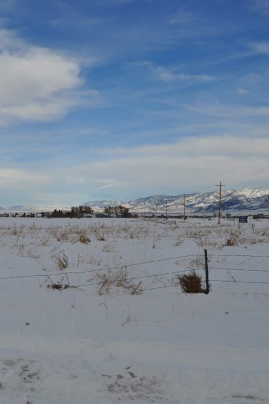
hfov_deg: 31.0
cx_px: 22
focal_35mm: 41
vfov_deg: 47.4
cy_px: 201
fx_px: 460
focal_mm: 18
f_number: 11
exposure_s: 1/500
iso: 200
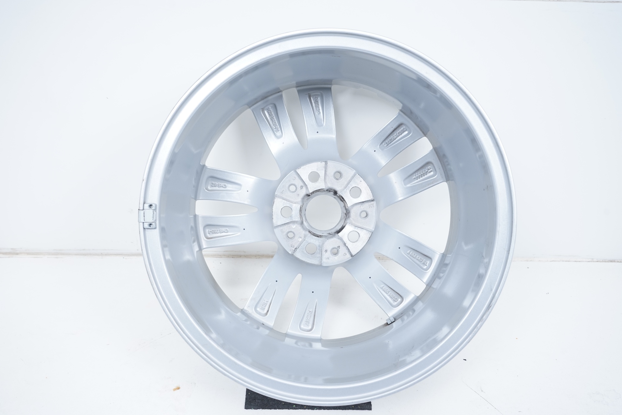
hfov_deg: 53.1
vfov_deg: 36.9
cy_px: 208
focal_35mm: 36
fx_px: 622
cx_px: 311
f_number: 7.1
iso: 250
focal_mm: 36
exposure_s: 1/125
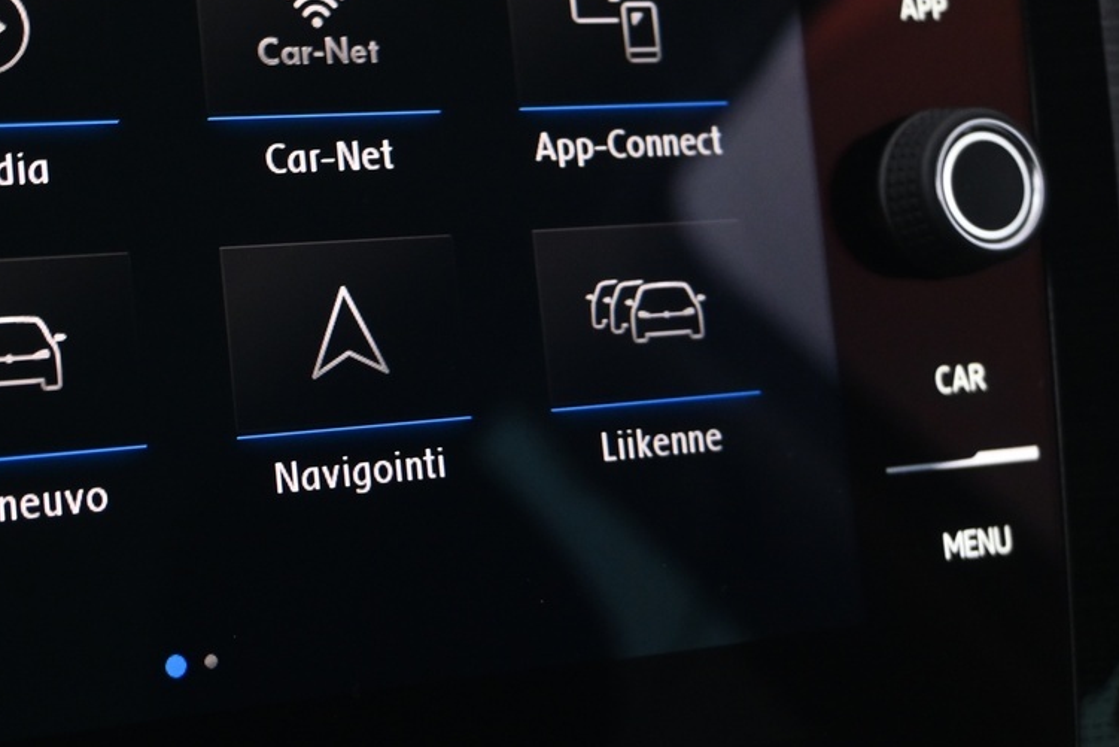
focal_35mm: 70
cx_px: 210
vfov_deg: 19.5
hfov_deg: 28.4
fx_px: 2162
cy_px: 210
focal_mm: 21.5
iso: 1000
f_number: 4
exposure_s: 1/6
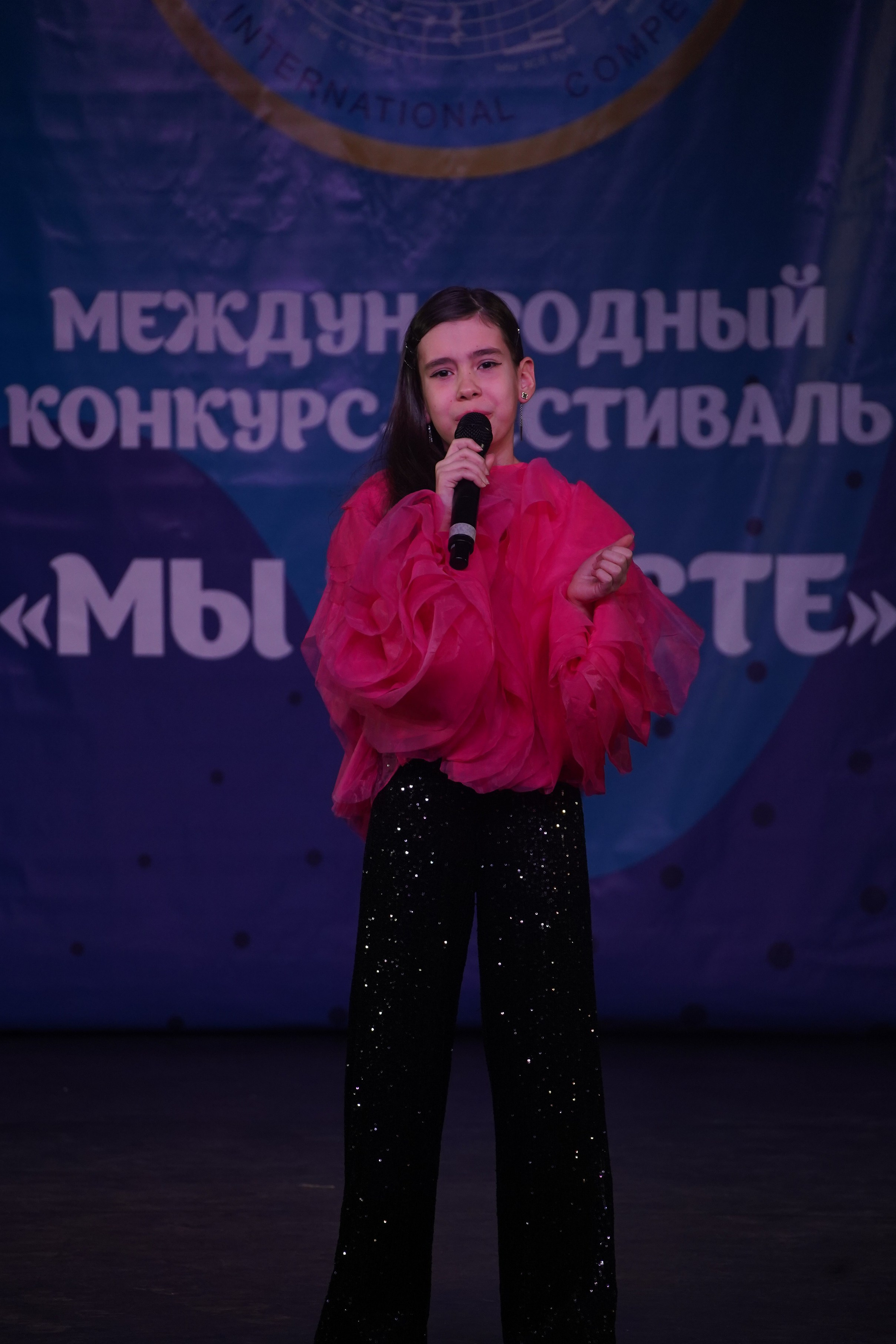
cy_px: 746
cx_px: 446
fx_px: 8585
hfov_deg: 6.0
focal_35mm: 230
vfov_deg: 8.9
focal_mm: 204
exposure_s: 1/250
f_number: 5.6
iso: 1600
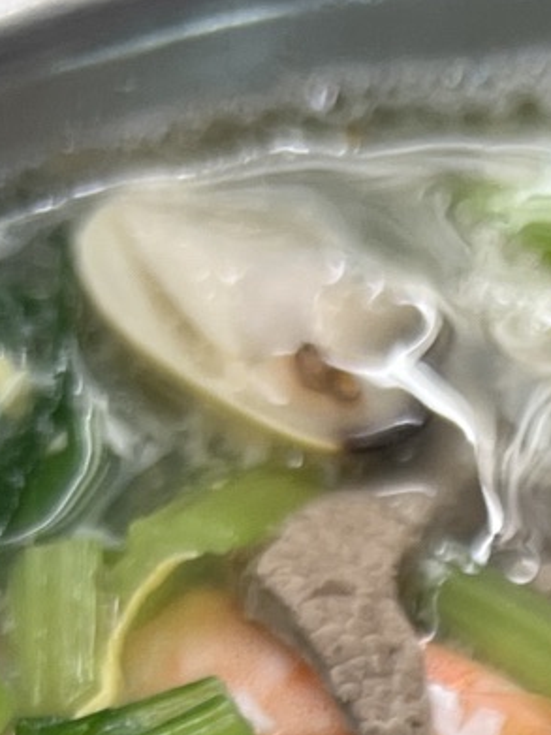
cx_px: 724
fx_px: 2824
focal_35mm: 133
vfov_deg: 13.7
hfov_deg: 10.9
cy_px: 1199
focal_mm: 5.7
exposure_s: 1/121
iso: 125
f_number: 1.5
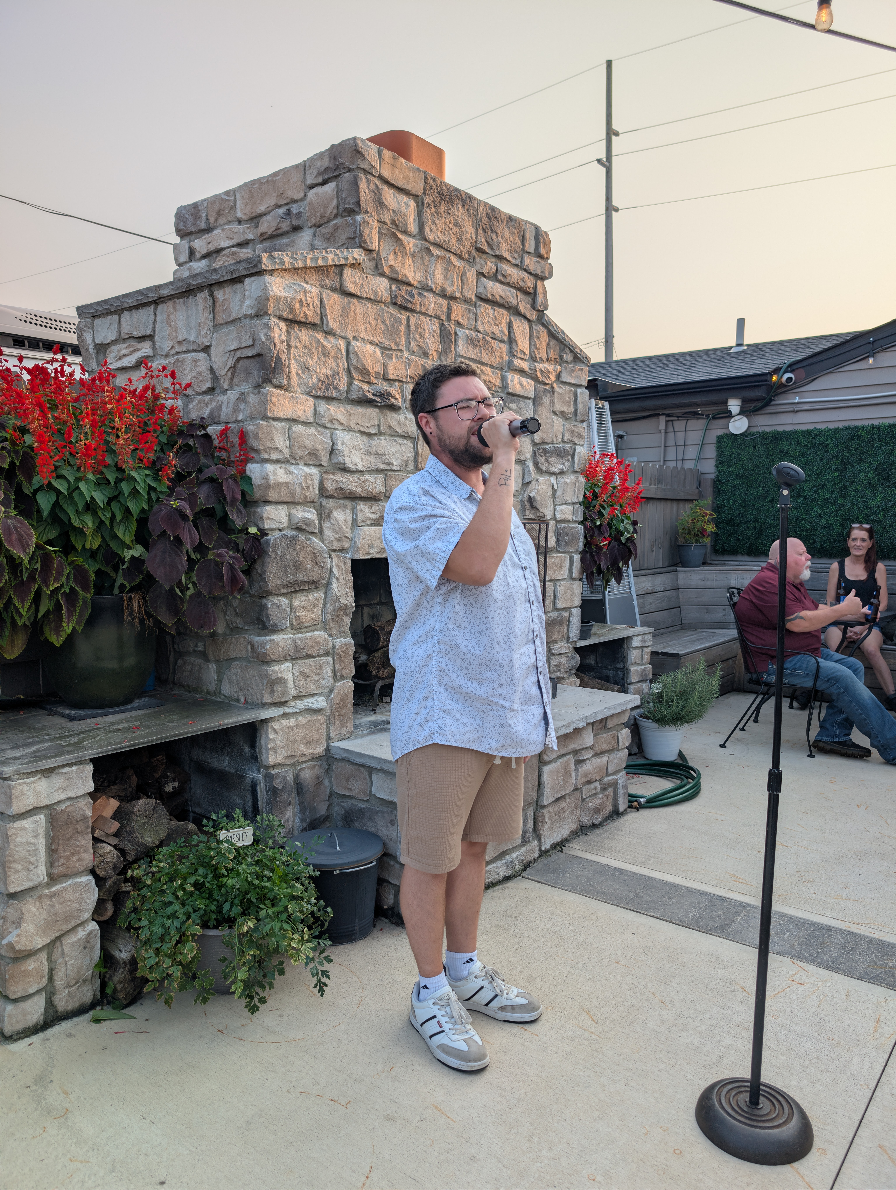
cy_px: 595
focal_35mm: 24
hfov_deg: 56.9
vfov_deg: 71.5
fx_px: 826
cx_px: 448
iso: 23
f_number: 1.68
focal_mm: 6.9
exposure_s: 1/915
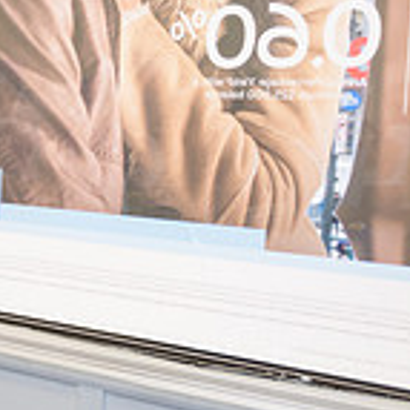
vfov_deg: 20.9
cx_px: -367
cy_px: 202
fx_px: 1112
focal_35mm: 83
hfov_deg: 16.7
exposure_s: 1/125
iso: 400
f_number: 3.2
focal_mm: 24
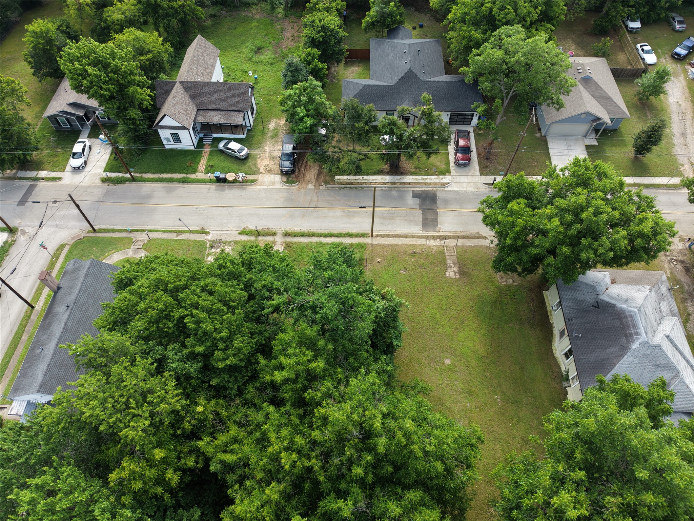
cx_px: 347
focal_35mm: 24
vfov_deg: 56.8
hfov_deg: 71.6
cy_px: 260
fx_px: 481
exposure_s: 1/1250
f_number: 1.8
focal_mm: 8.67
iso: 140
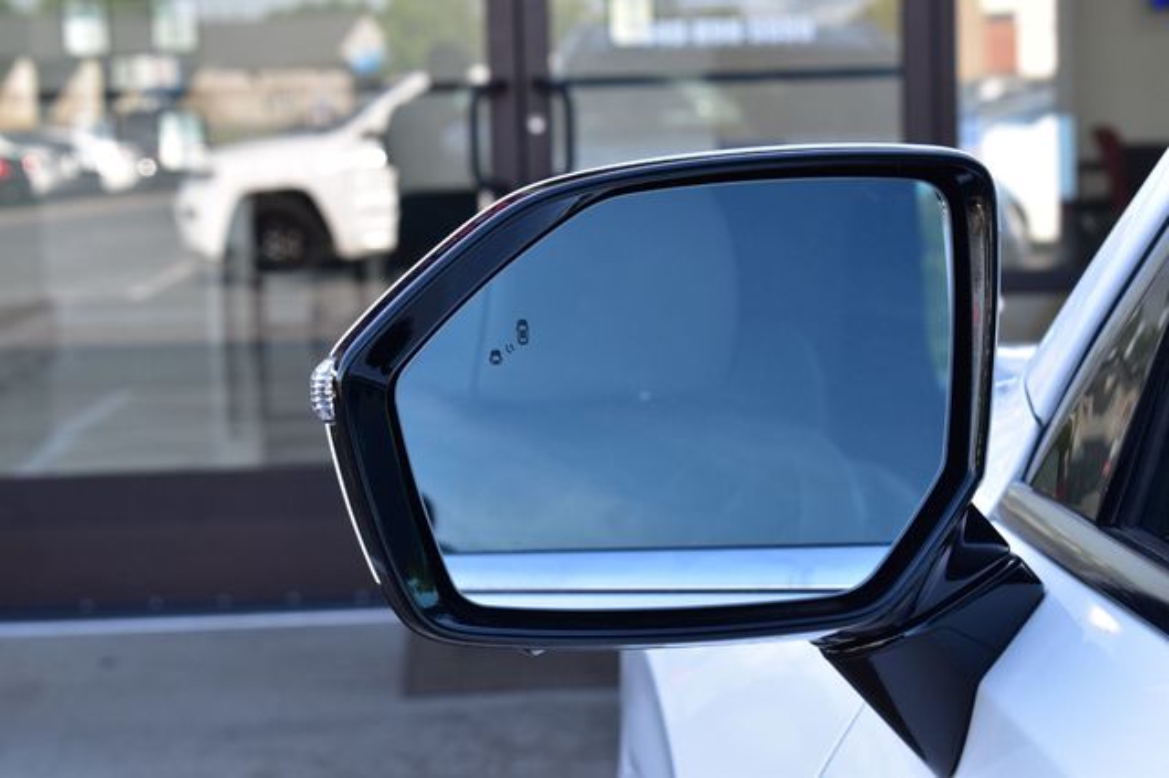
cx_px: 584
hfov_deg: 24.6
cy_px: 389
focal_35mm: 82
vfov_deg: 16.5
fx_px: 2677
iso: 400
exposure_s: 1/100
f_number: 9
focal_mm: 55
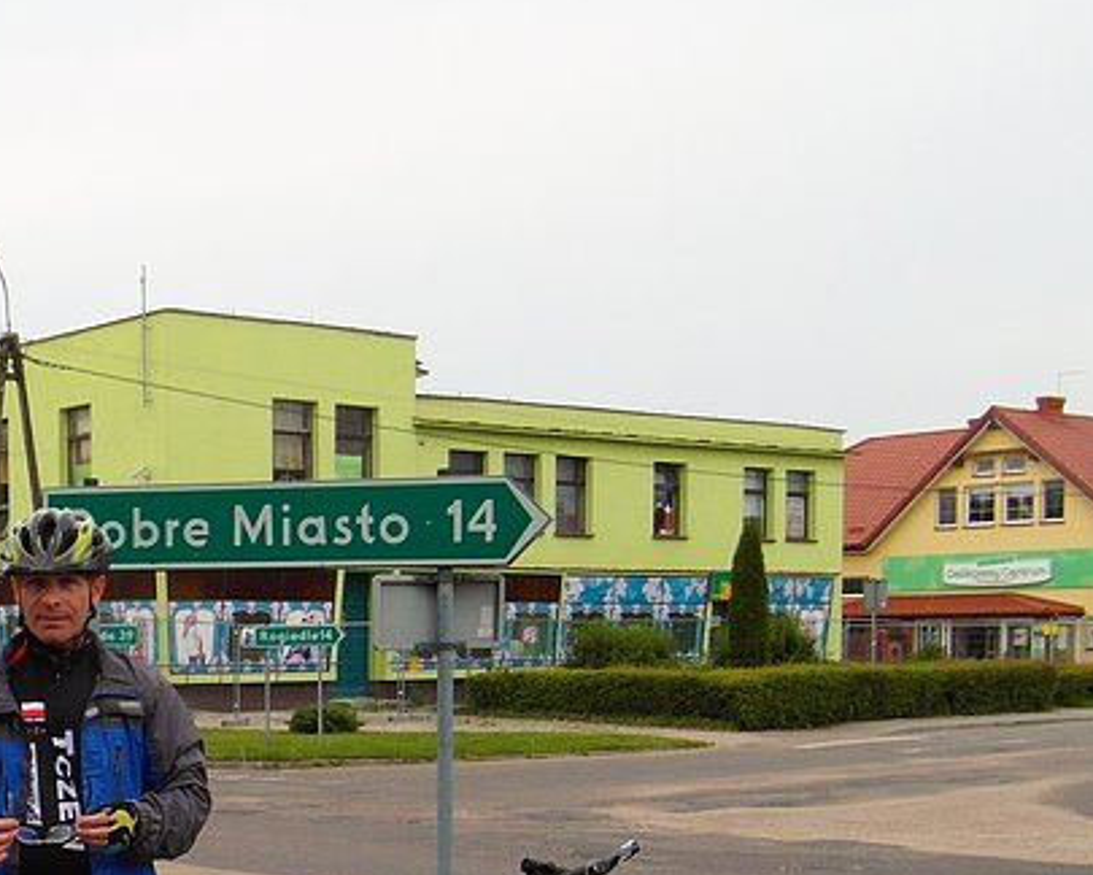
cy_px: 720
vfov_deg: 28.4
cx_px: 97
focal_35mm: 52
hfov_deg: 33.9
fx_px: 1682
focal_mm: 4
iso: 100
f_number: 3.2
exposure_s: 1/500
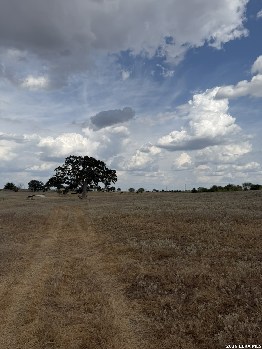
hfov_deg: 56.8
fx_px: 242
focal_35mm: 24
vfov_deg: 71.6
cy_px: 174
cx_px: 131
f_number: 1.78
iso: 80
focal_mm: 6.76
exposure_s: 1/9091
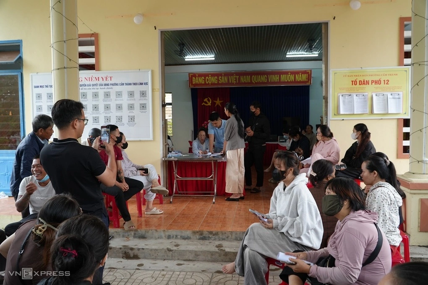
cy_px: 142
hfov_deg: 67.4
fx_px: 321
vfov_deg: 47.9
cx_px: 214
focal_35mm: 27
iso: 400
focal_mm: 18
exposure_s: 1/160
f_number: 4
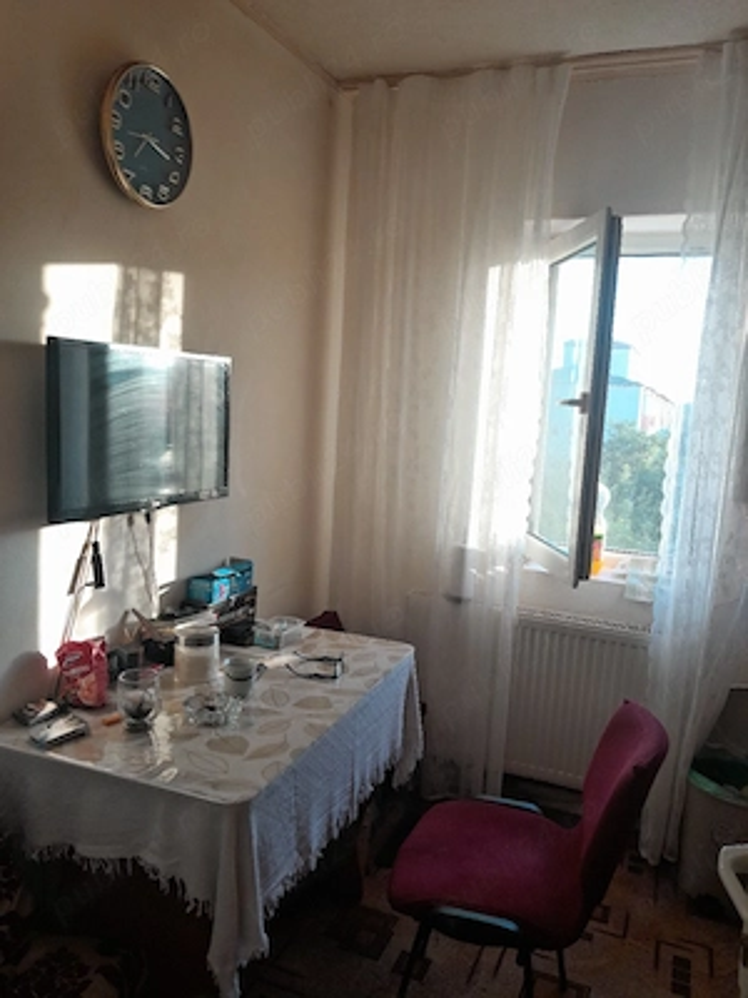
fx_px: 778
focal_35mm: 27
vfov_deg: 65.3
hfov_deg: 51.4
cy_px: 499
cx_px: 374
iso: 32
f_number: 1.8
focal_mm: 4
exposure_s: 1/50
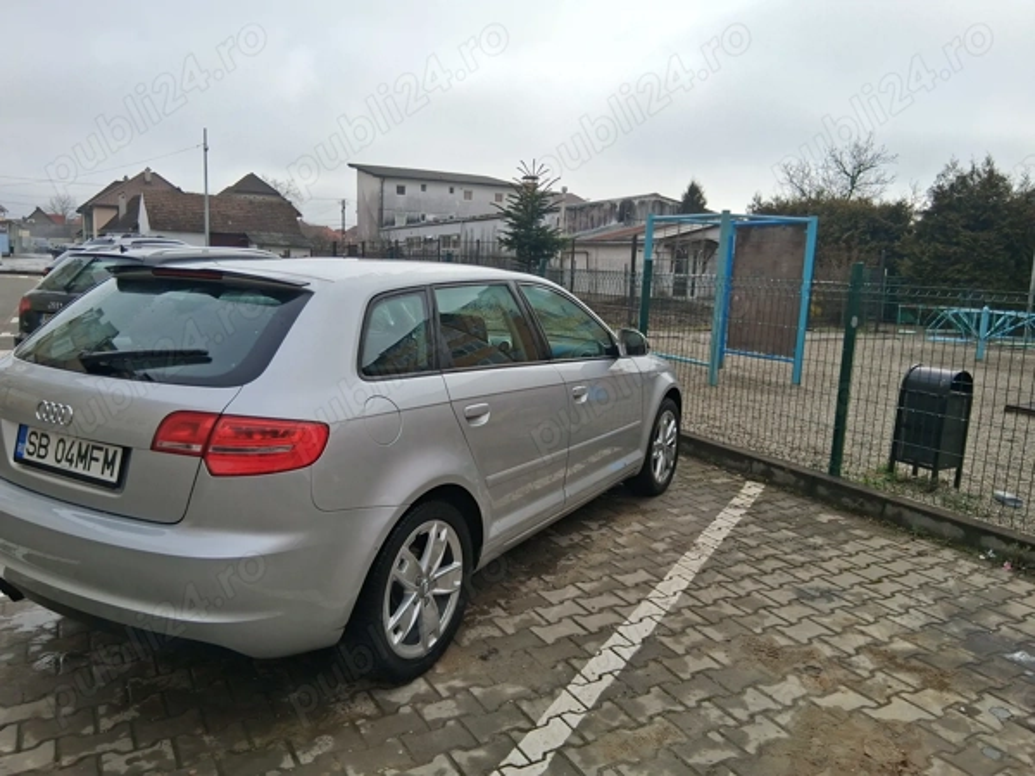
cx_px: 518
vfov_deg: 53.1
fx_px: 777
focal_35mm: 26
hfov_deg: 67.3
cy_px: 388
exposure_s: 1/1116
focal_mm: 3.98
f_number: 1.8
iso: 25
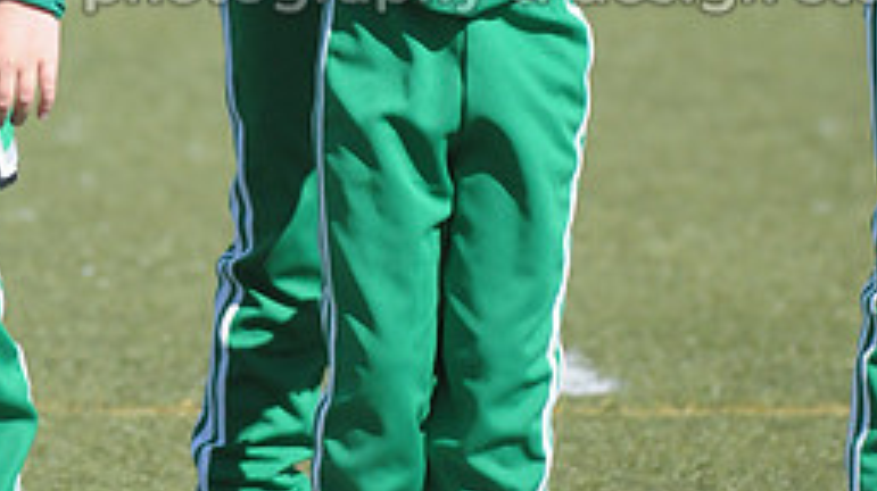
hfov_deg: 3.0
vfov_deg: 1.7
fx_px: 16472
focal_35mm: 709
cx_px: 520
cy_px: -181
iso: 1000
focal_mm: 200
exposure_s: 1/6400
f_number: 4
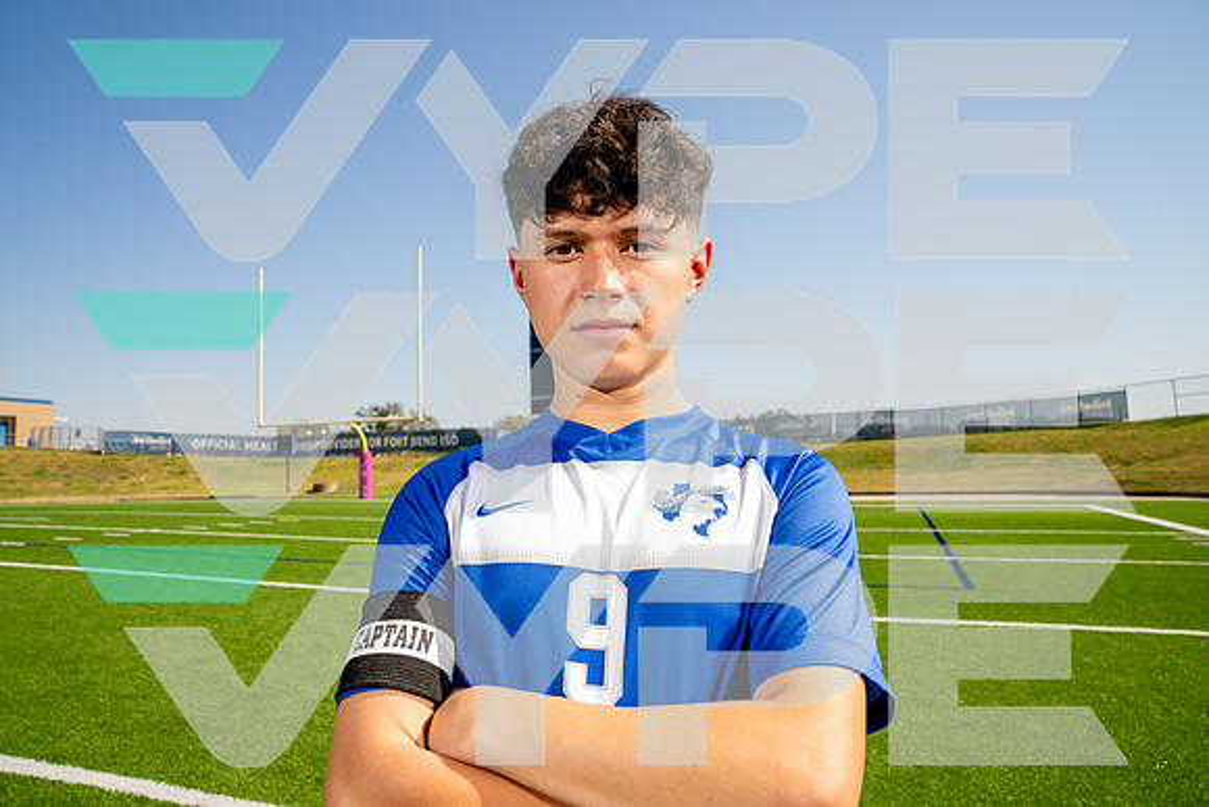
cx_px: 604
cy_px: 404
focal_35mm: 24
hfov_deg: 73.7
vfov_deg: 53.2
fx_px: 806
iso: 50
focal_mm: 24
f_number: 7.1
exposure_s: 1/125
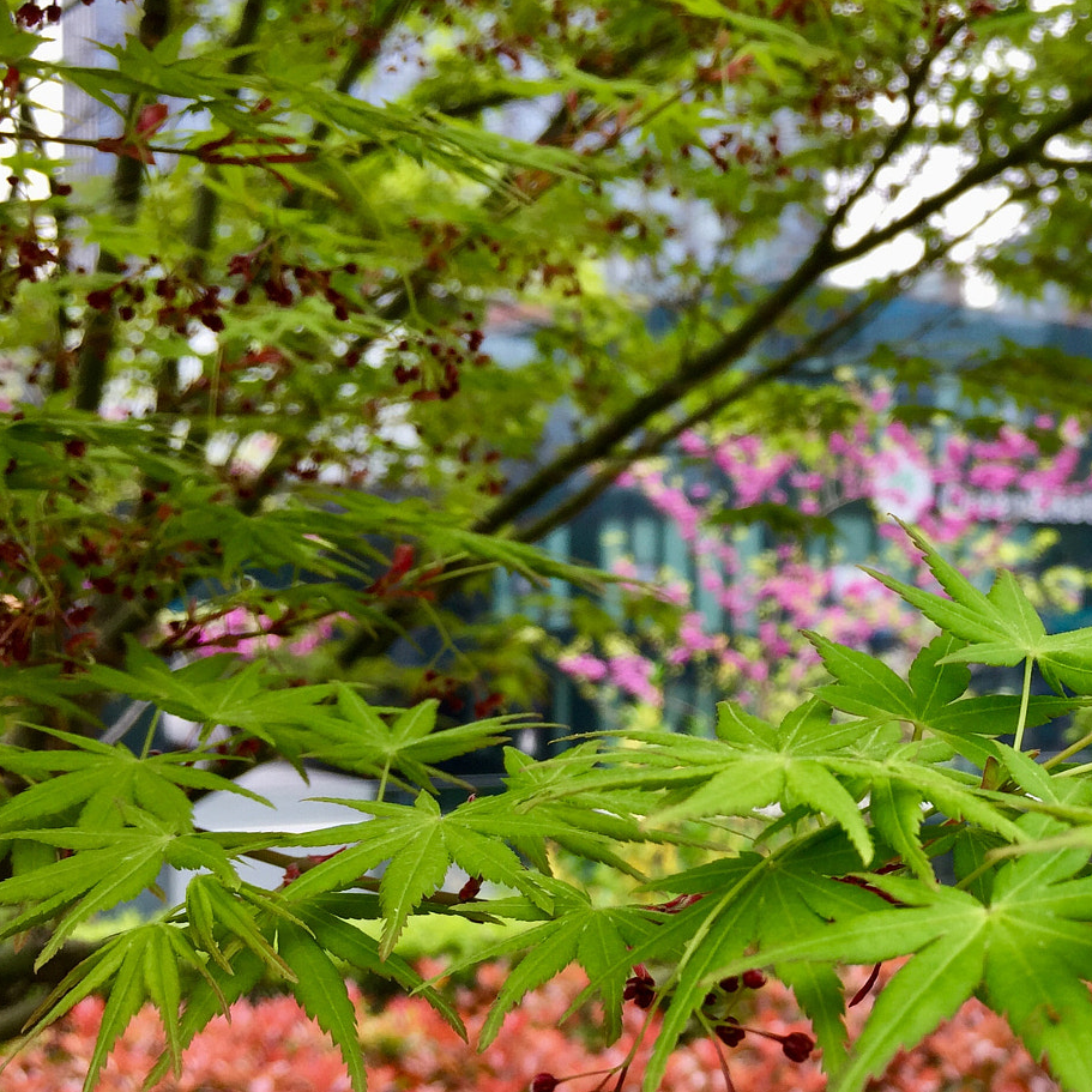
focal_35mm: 45
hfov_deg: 35.9
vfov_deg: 37.2
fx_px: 1606
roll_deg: -0.3
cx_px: 923
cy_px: 716
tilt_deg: -2.4
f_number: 2.2
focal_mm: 4.15
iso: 32
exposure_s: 1/230
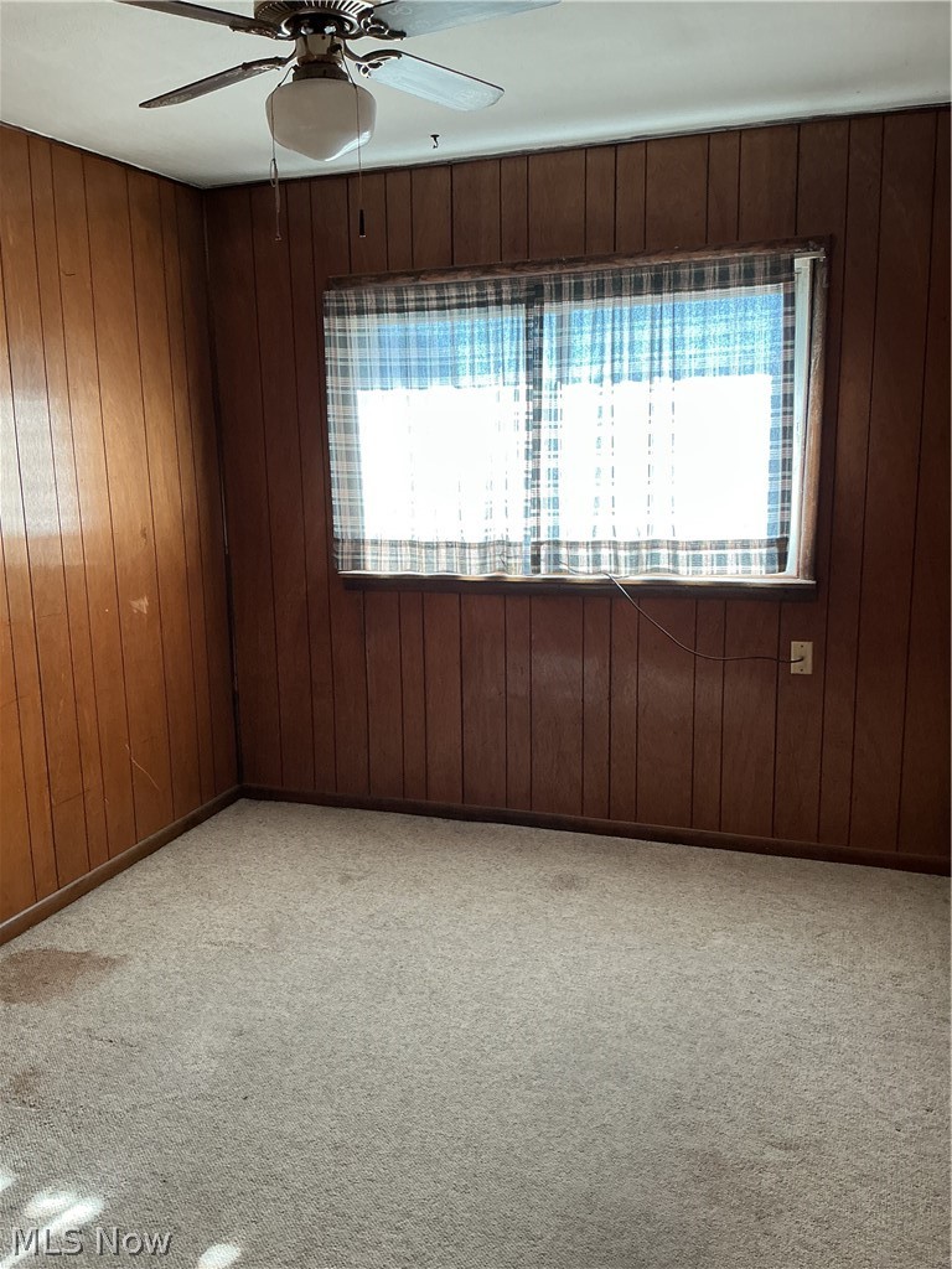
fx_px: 1063
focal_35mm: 29
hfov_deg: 48.2
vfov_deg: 61.7
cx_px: 476
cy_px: 634
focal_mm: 3
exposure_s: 1/60
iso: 64
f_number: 1.8
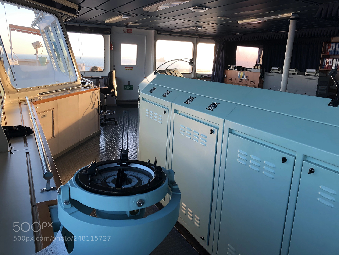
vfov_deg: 49.7
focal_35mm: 28
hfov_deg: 63.4
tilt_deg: -13.8
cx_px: 170
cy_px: 128
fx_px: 274
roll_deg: -1.1
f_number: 1.8
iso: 25
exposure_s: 1/100
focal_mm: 3.99
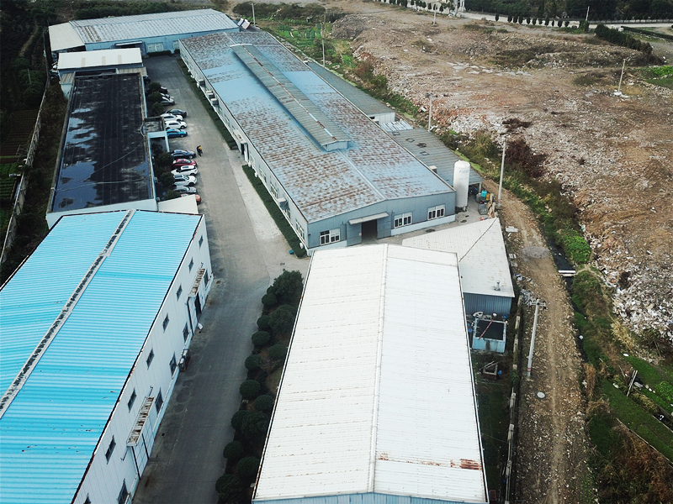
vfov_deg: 53.1
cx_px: 336
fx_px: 505
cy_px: 252
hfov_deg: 67.3
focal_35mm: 26
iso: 100
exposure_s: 1/402
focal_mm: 4.73
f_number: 2.2
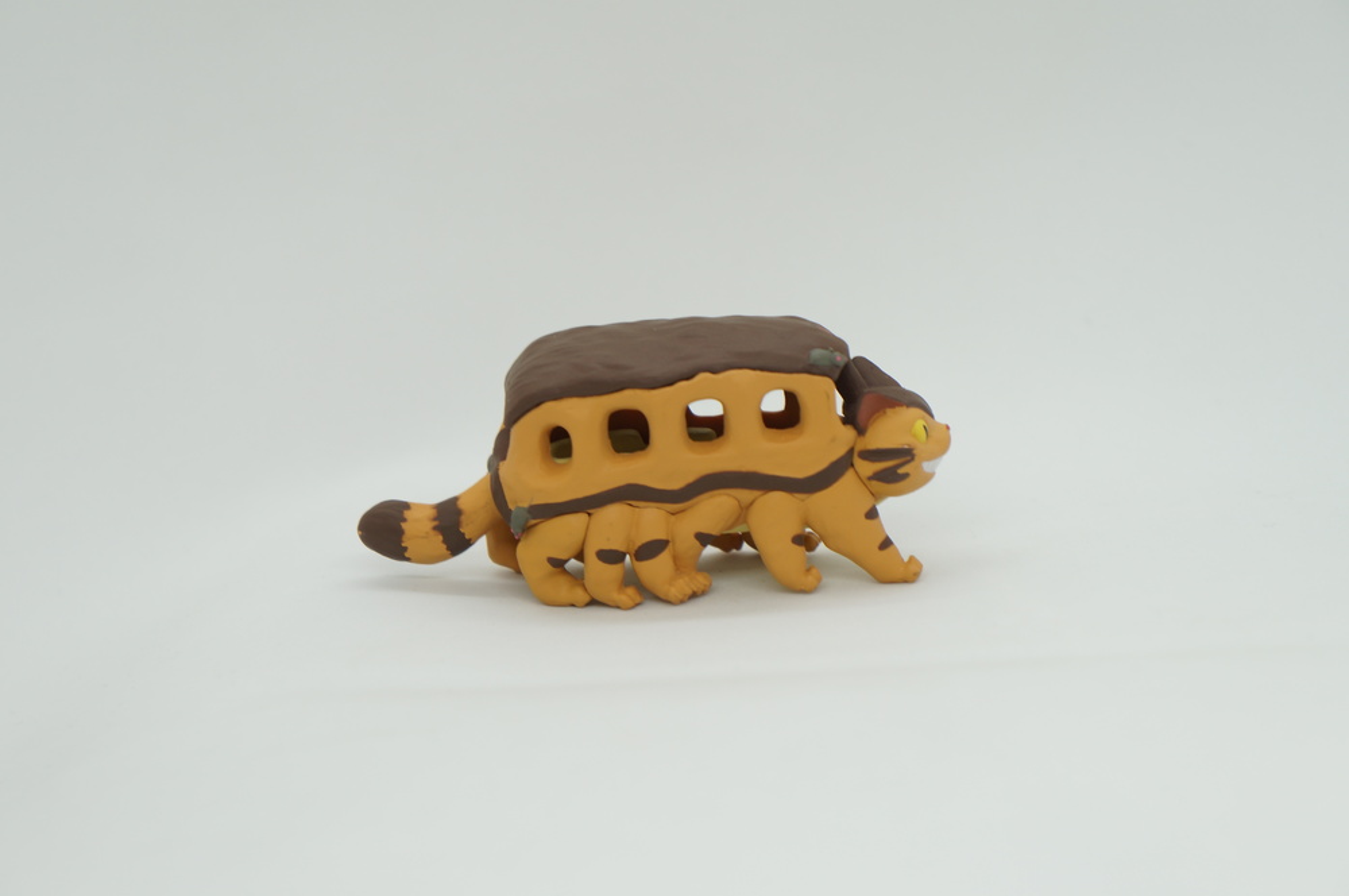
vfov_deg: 17.8
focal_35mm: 76
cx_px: 674
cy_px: 448
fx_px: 2863
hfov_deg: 26.5
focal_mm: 51
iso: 200
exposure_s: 1/40
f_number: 5.6
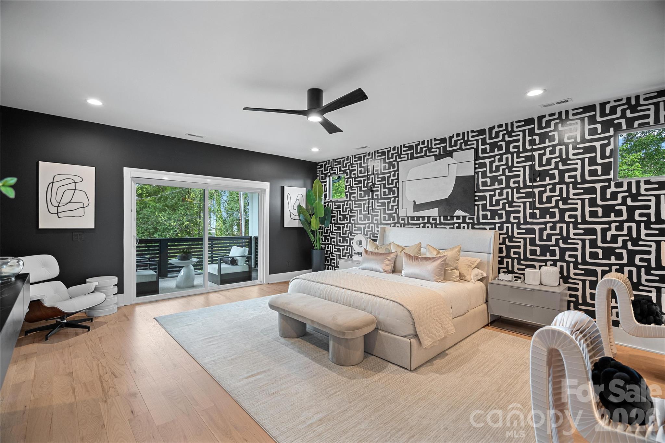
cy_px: 222
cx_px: 332
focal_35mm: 16
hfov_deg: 96.7
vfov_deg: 73.7
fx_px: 296
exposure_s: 1/5
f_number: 4
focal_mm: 16
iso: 400
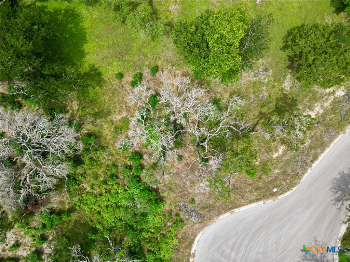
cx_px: 175
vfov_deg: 56.8
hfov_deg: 71.6
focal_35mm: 24
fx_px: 243
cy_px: 131
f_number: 1.7
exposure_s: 1/2000
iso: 110
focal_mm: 6.72
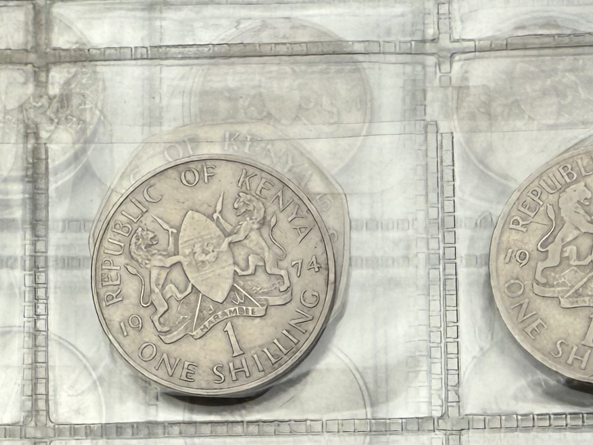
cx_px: 428
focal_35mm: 94
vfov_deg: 15.6
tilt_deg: -76.7
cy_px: 388
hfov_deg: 20.7
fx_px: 1610
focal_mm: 2.22
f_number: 2.2
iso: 40
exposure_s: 1/330
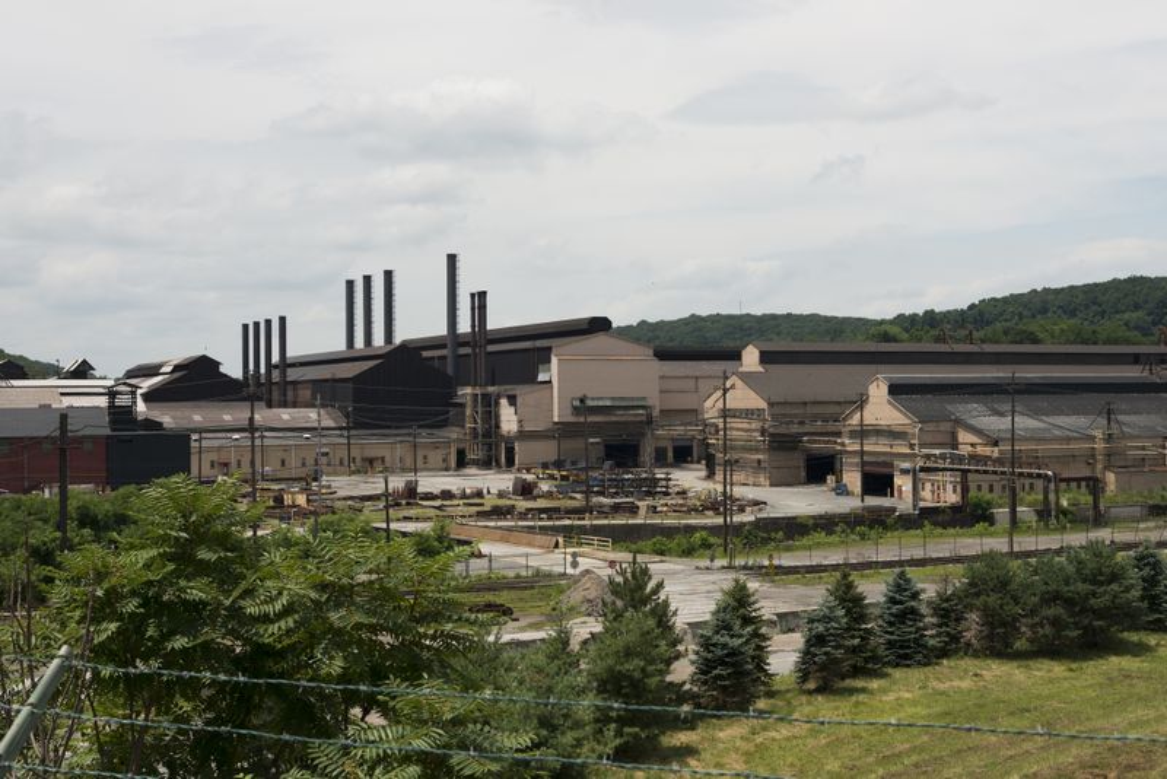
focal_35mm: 46
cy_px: 390
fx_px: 1492
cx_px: 584
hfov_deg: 42.7
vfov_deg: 29.3
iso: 640
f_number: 8
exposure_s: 1/2000
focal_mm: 46
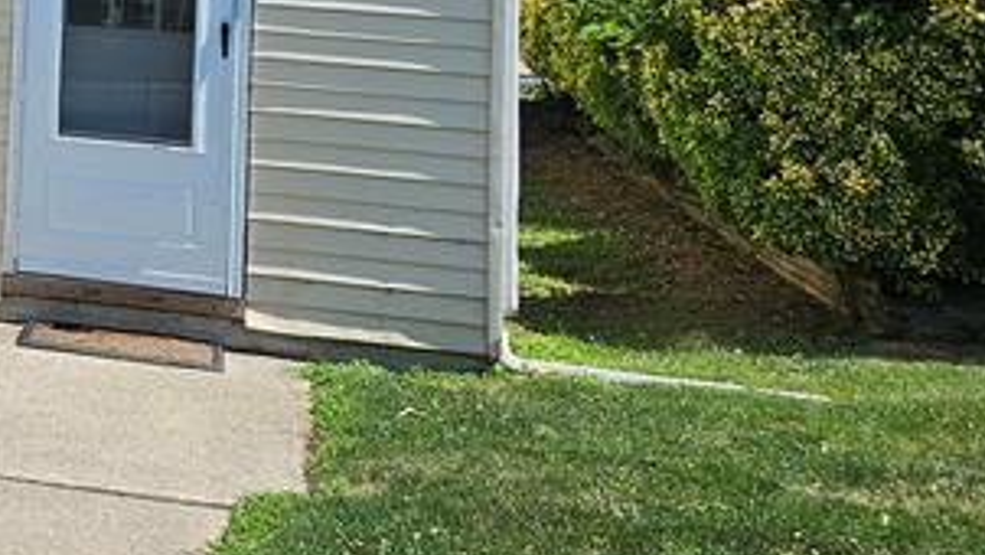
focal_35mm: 85
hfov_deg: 22.4
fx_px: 2220
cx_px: -290
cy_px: -291
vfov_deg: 13.4
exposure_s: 1/1910
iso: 25
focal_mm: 5.4
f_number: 1.8
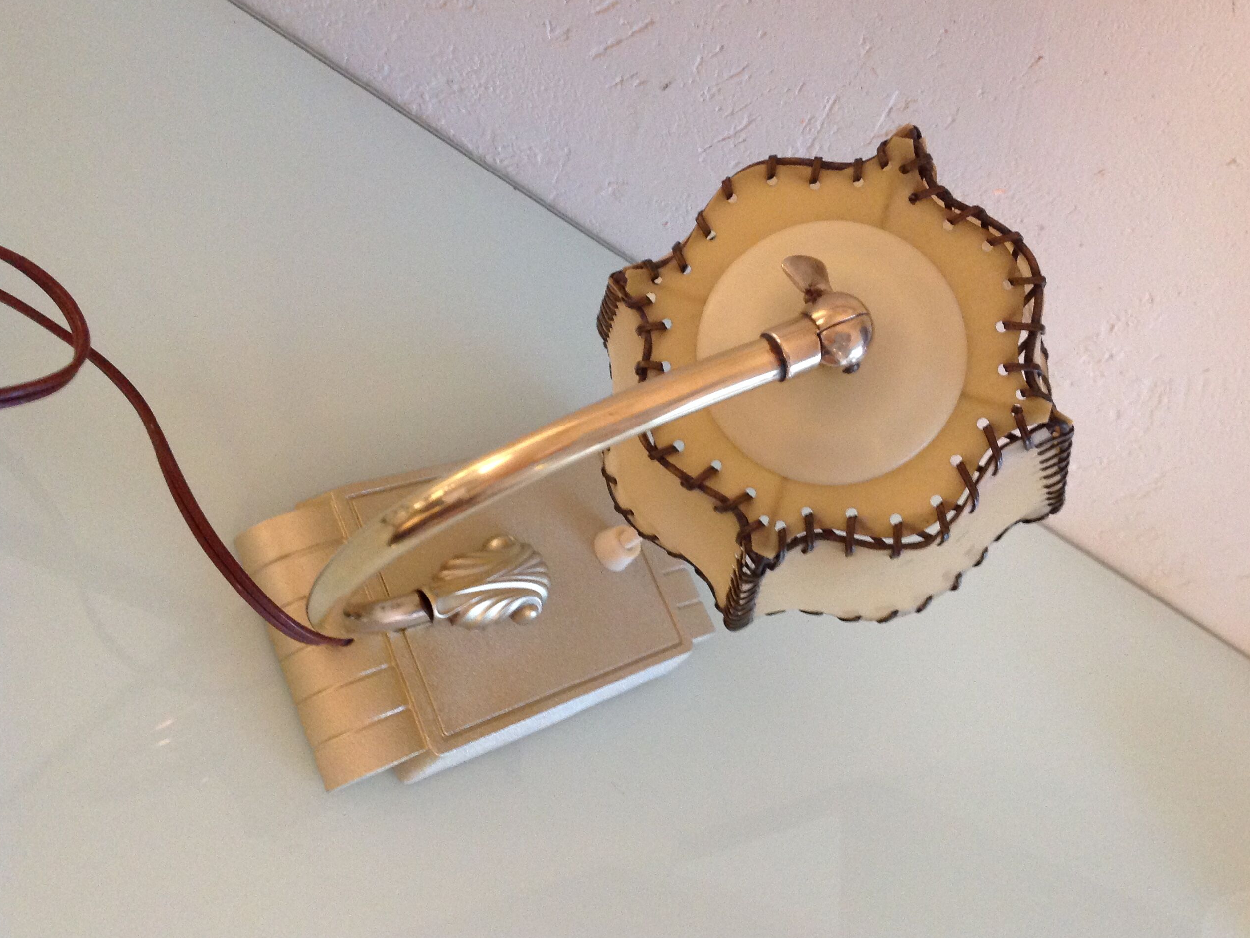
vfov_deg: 39.7
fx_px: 1300
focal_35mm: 36
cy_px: 469
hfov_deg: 51.4
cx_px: 639
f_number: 2.4
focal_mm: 4.28
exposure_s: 1/17
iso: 320
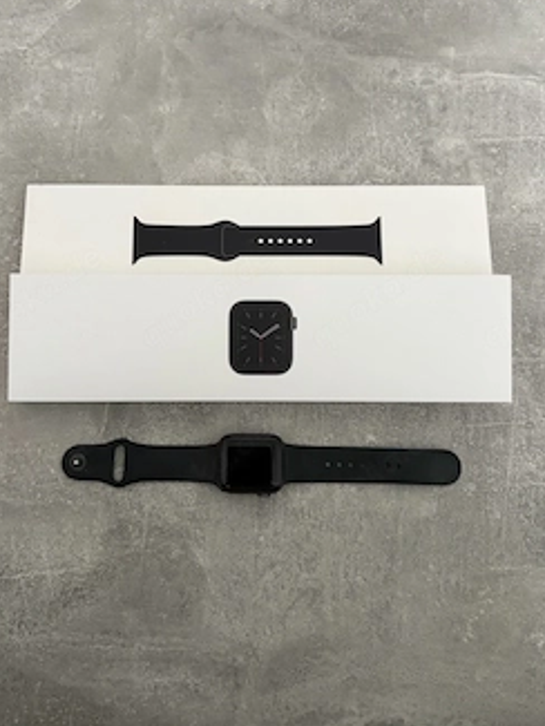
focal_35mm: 32
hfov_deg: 44.2
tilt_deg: -76.9
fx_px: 671
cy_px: 322
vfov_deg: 56.7
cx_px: 255
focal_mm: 5.96
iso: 320
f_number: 1.6
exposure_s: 1/60
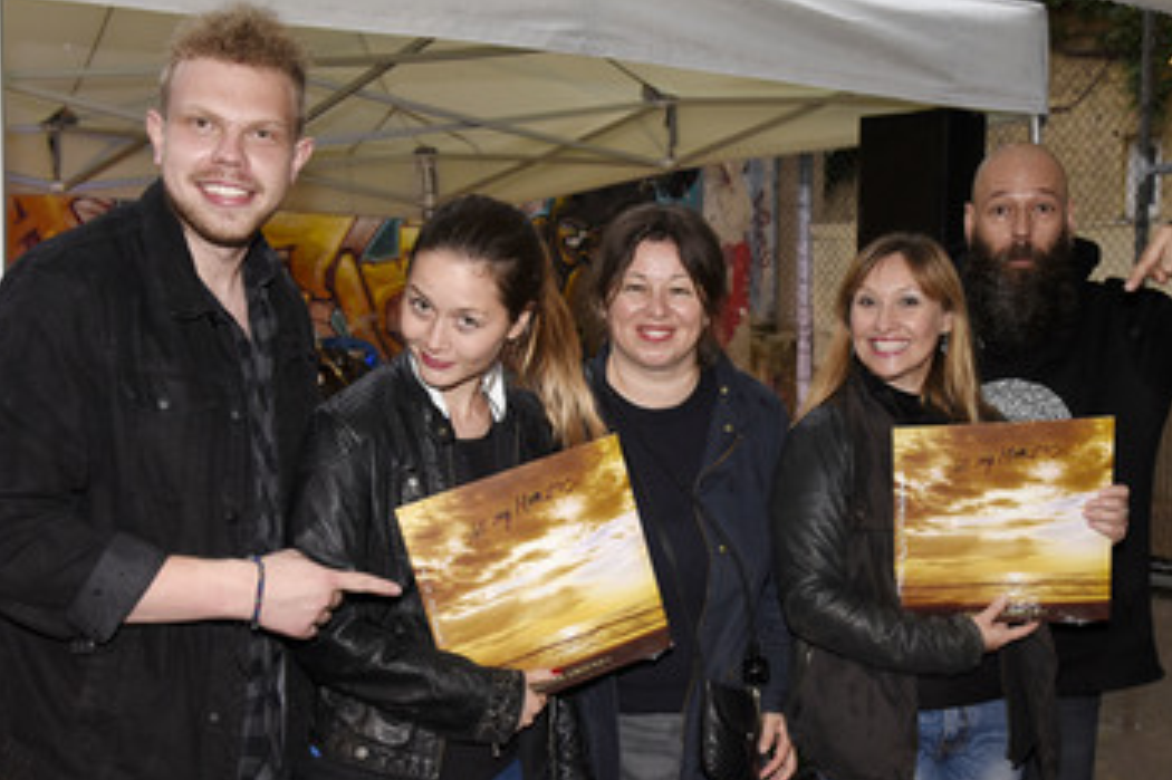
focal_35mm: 49
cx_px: 631
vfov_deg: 27.5
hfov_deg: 40.3
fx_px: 1594
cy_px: 459
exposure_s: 1/60
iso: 1600
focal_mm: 38
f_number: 6.3
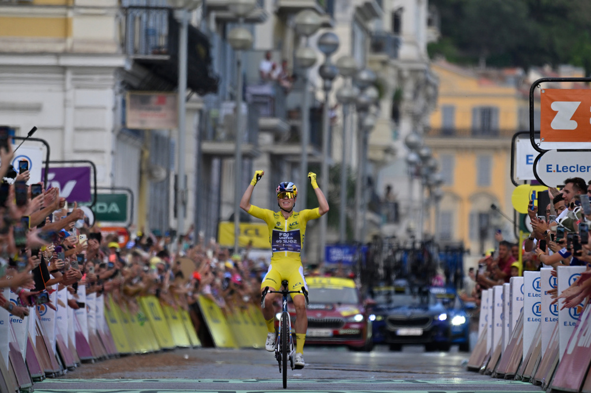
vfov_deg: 2.3
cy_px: 196
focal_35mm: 600
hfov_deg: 3.4
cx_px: 296
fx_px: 9846
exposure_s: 1/1250
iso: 800
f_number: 6.3
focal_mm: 600
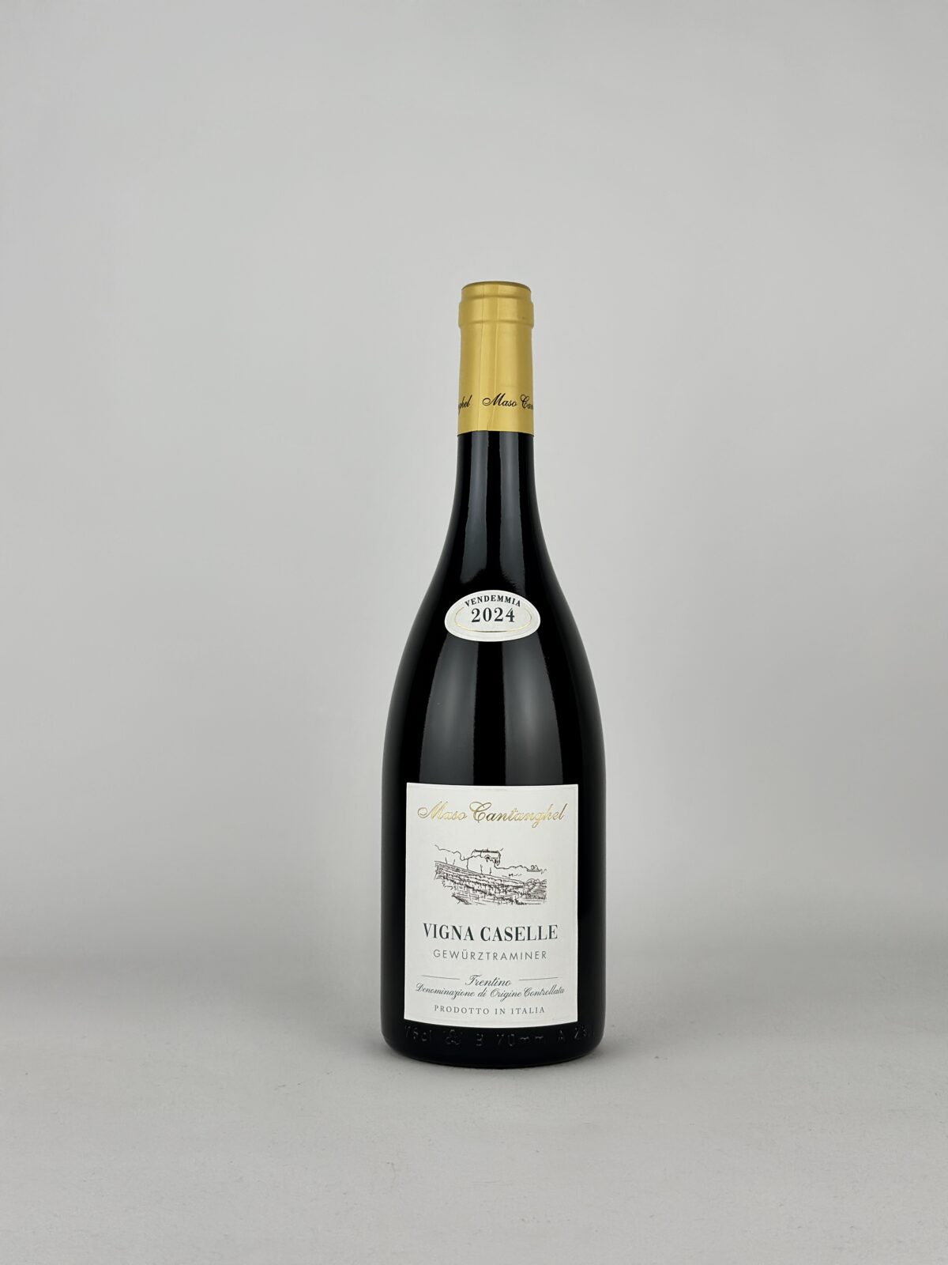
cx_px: 474
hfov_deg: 30.3
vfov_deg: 39.7
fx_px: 1753
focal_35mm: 48
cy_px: 632
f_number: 1.78
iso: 80
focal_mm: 6.86
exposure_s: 1/816
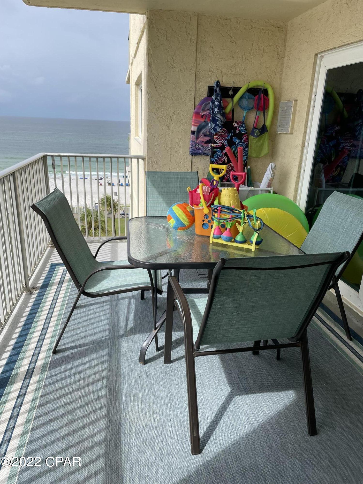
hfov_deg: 53.1
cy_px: 242
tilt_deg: -16.8
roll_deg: -1.5
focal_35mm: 26
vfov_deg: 67.3
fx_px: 364
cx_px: 182
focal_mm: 4.2
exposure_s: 1/2398
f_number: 1.6
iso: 32
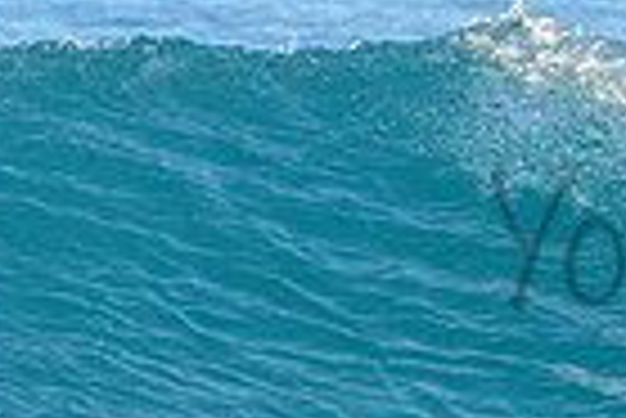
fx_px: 36258
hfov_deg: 1.0
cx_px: 955
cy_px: 200
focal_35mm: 2083
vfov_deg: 0.7
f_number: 5.6
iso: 800
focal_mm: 500
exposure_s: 1/2000
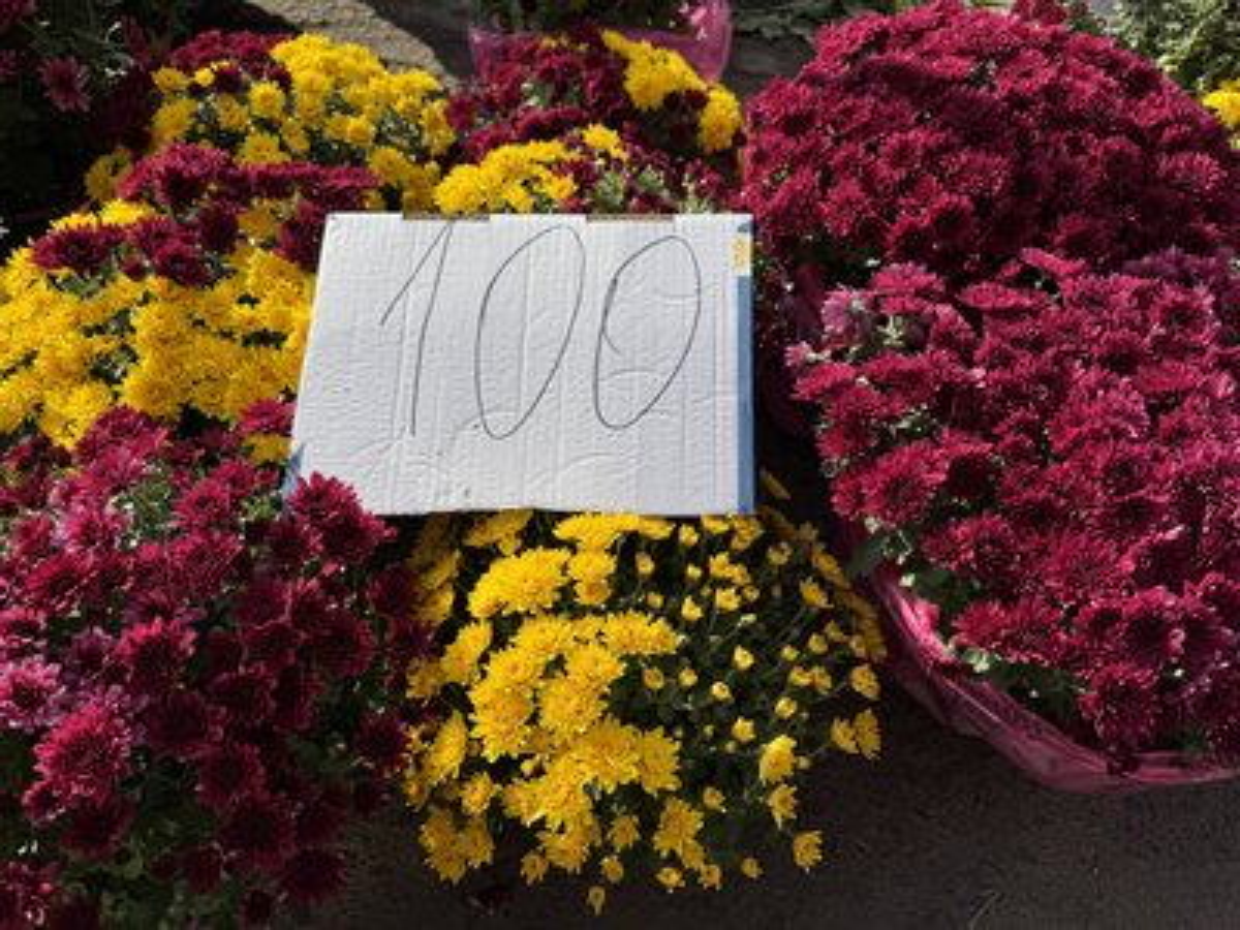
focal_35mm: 24
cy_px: 465
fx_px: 860
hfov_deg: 71.6
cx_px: 620
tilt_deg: -50.5
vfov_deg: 56.8
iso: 80
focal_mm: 6.76
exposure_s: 1/7092
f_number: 1.78
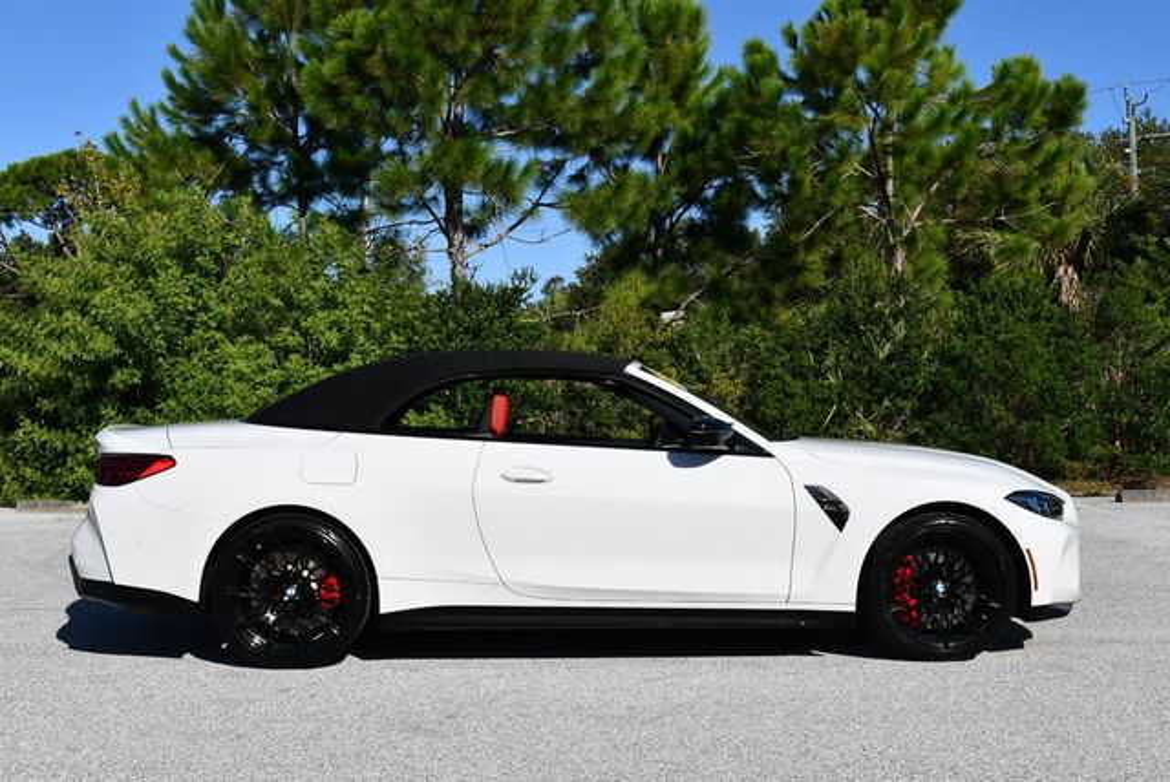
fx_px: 1561
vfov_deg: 28.1
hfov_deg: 41.1
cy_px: 391
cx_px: 585
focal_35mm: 48
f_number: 9
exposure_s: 1/320
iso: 100
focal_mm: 24
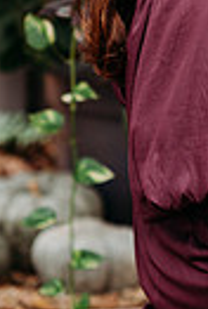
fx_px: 2509
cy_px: -45
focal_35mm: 291
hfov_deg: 4.7
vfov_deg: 7.0
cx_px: 298
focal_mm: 85
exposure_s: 1/200
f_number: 2.2
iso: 320
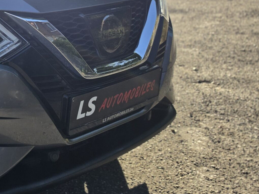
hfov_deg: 28.4
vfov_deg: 24.8
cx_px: -62
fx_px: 434
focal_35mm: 58
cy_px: 41
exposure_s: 1/6806
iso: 64
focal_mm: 6.5
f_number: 1.4
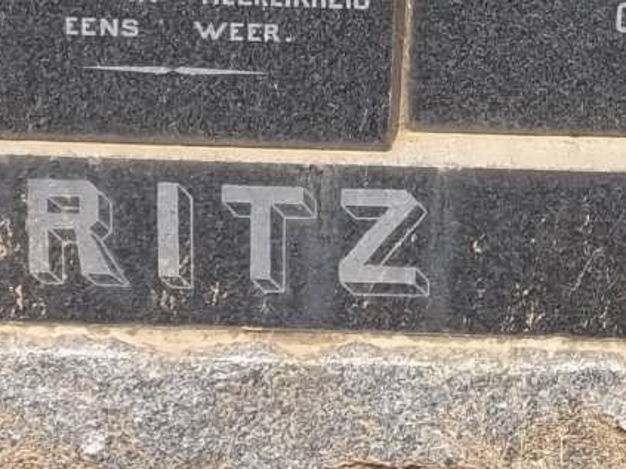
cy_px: -141
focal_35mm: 142
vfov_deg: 10.2
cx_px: 179
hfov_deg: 13.9
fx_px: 2567
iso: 80
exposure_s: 1/320
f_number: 3.6
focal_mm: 8.8
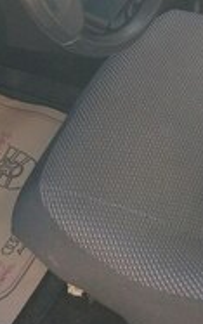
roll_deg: -1.6
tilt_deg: -33.4
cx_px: 177
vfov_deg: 21.1
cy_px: -43
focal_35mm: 93
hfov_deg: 14.0
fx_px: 823
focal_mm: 4.12
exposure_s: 1/120
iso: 50
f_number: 2.4
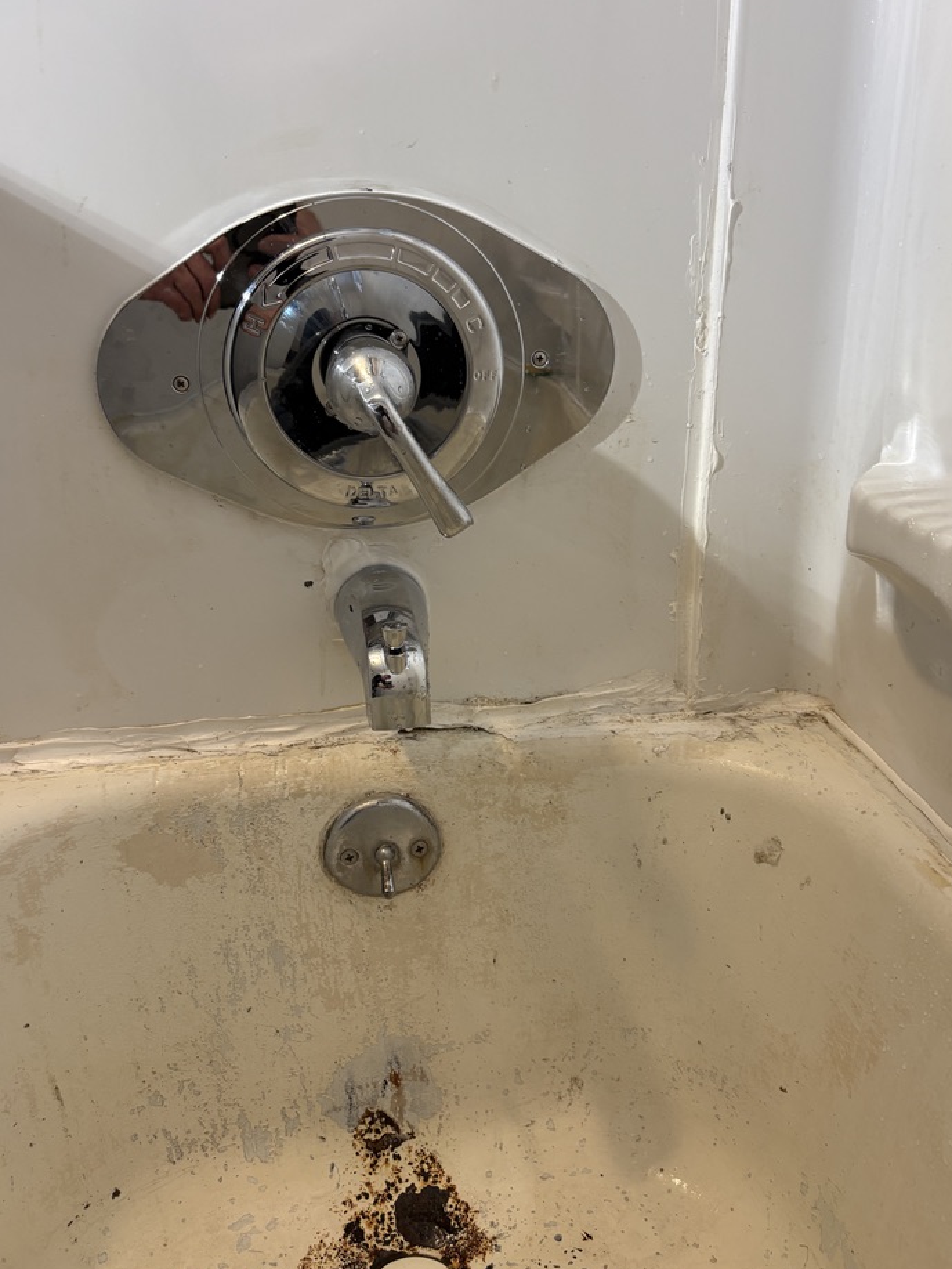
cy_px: 603
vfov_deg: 61.6
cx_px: 486
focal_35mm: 29
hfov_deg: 48.2
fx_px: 1063
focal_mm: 5.96
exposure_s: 1/60
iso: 100
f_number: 1.6
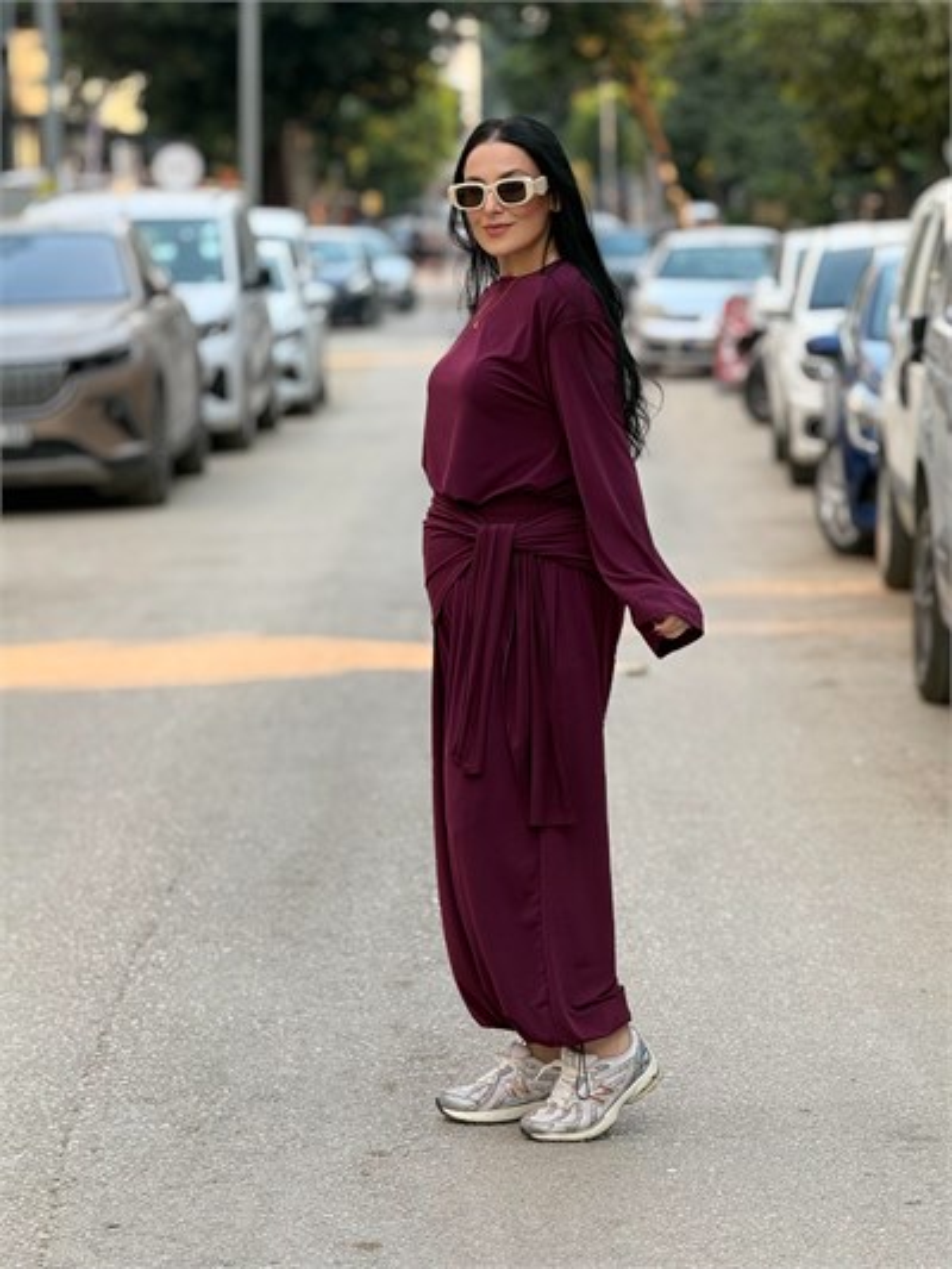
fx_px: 4399
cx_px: 476
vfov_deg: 16.4
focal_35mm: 120
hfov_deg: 12.4
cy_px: 634
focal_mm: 15.66
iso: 64
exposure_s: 1/218
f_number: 2.8
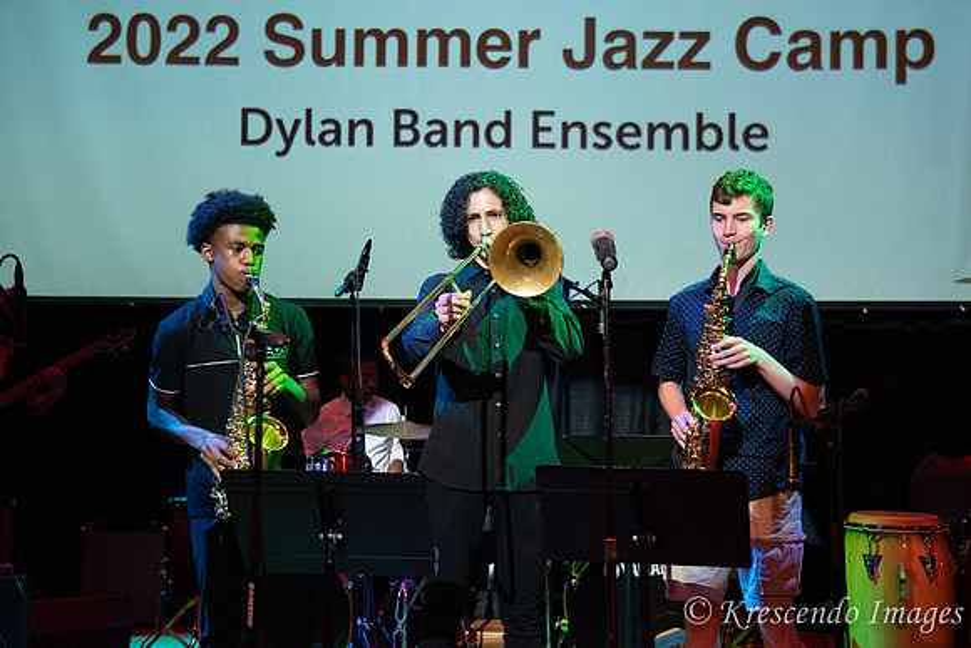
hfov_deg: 38.2
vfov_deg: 26.0
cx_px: 486
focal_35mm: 52
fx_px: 1403
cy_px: 324
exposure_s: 1/125
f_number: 5.6
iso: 3200
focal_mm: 52
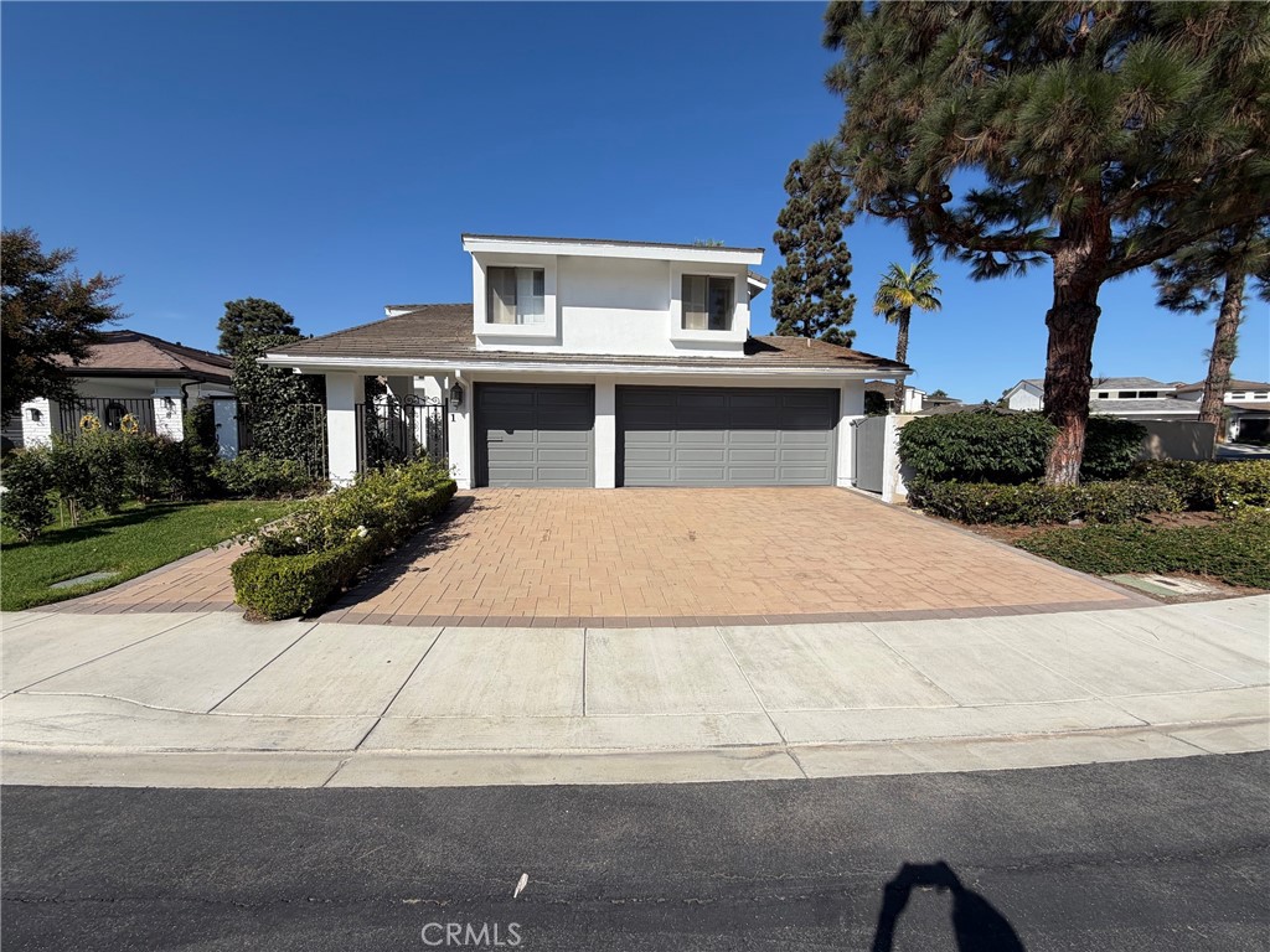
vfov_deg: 85.7
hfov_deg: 102.1
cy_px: 476
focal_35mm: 14
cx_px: 635
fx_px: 514
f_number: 2.2
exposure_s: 1/1125
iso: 20
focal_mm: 2.22
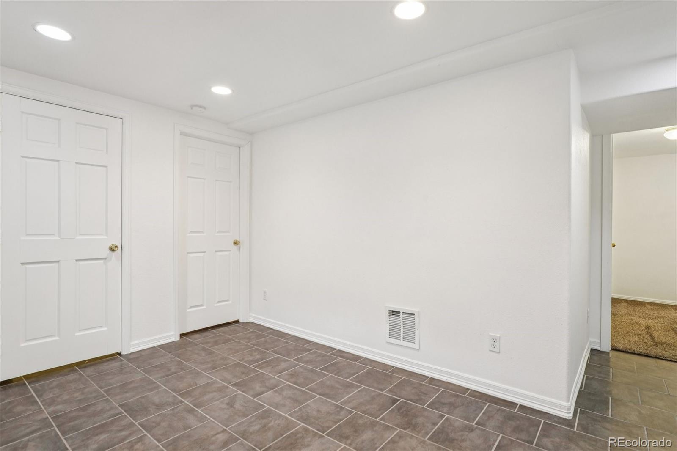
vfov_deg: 72.0
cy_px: 226
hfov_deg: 95.0
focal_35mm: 16
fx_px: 310
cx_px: 338
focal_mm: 11
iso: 500
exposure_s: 1/10
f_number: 8
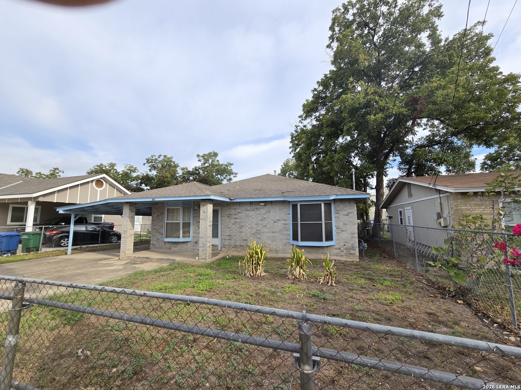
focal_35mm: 13
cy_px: 195
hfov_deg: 106.2
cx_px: 260
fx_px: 196
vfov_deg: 89.9
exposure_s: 1/950
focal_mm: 2.2
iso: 50
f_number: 2.2
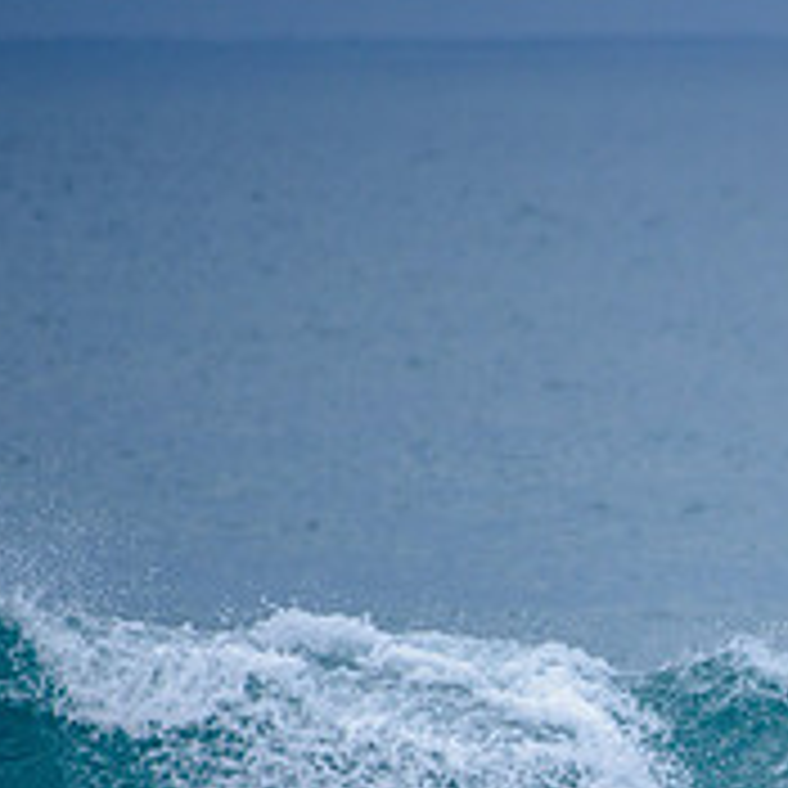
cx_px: 946
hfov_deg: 1.2
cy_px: 840
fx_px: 36288
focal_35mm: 1409
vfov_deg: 1.2
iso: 280
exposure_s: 1/2000
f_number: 5.6
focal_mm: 500
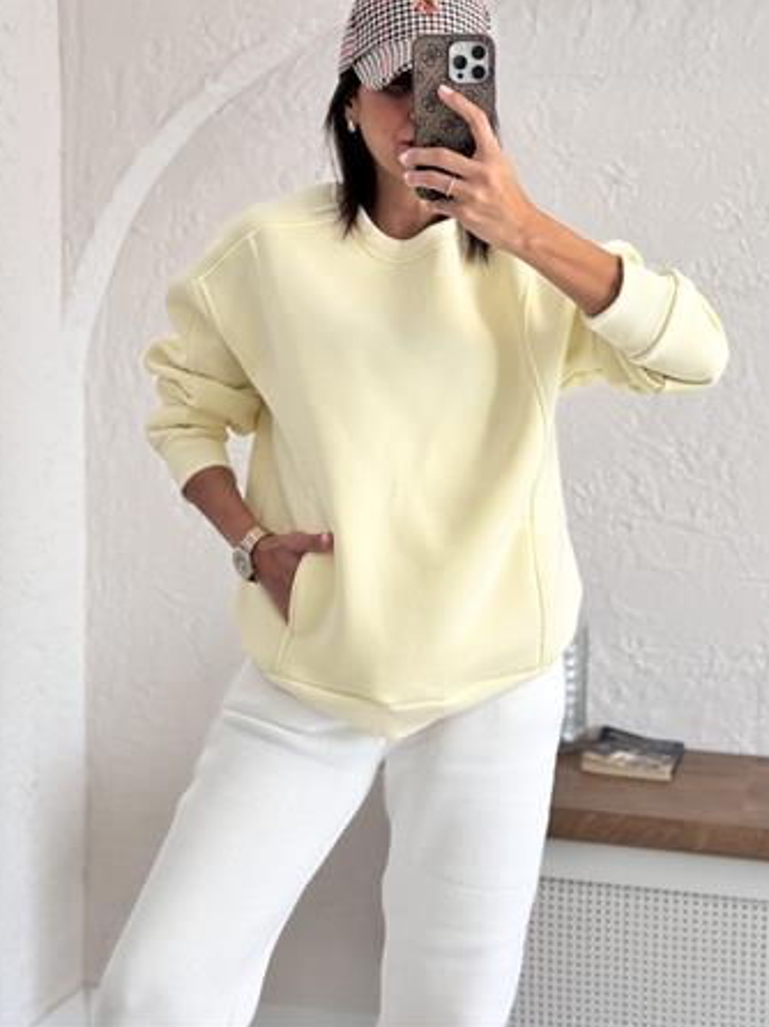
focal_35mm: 56
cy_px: 433
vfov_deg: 34.3
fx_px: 1660
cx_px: 433
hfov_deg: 26.1
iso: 64
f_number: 1.78
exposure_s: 1/170
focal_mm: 6.76
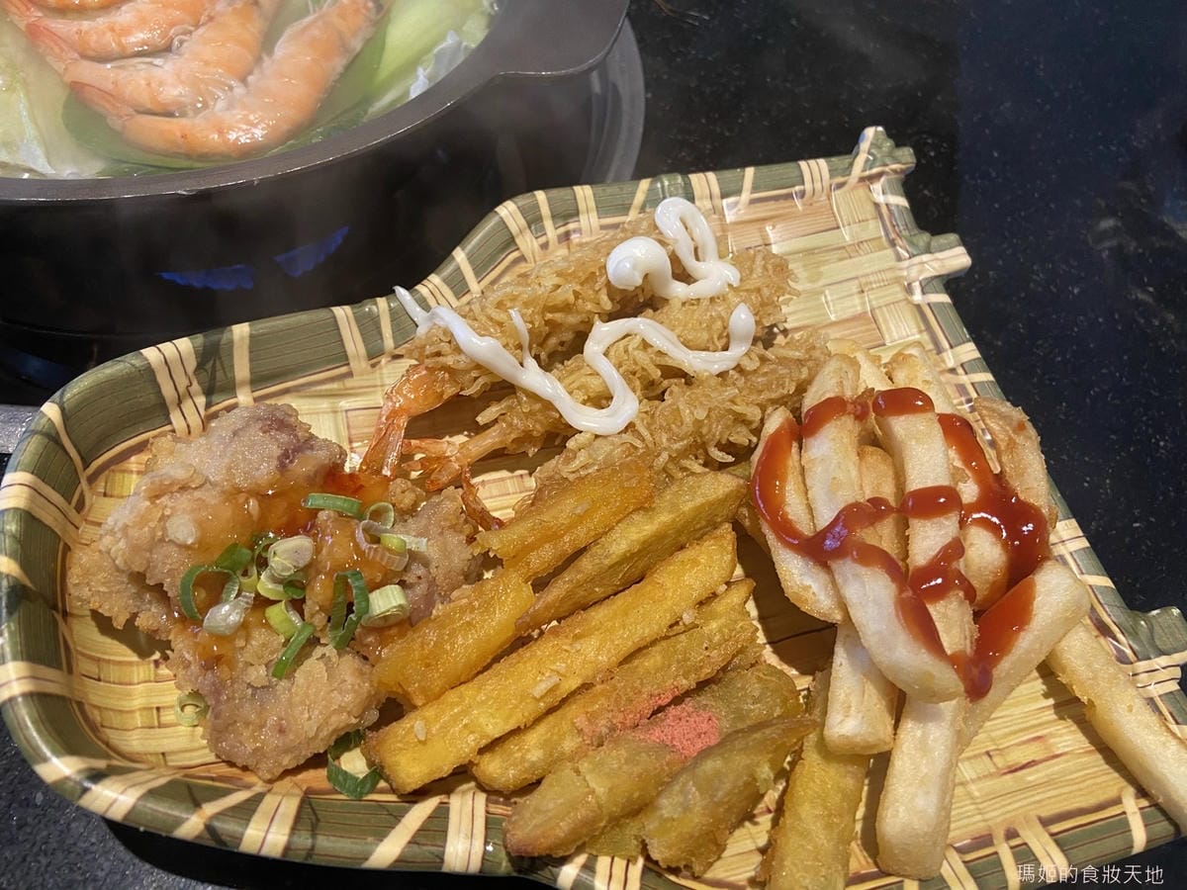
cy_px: 445
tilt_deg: -57.8
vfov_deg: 53.1
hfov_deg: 67.3
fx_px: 892
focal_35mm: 26
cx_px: 594
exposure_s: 1/60
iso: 160
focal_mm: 4.25
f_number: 1.8
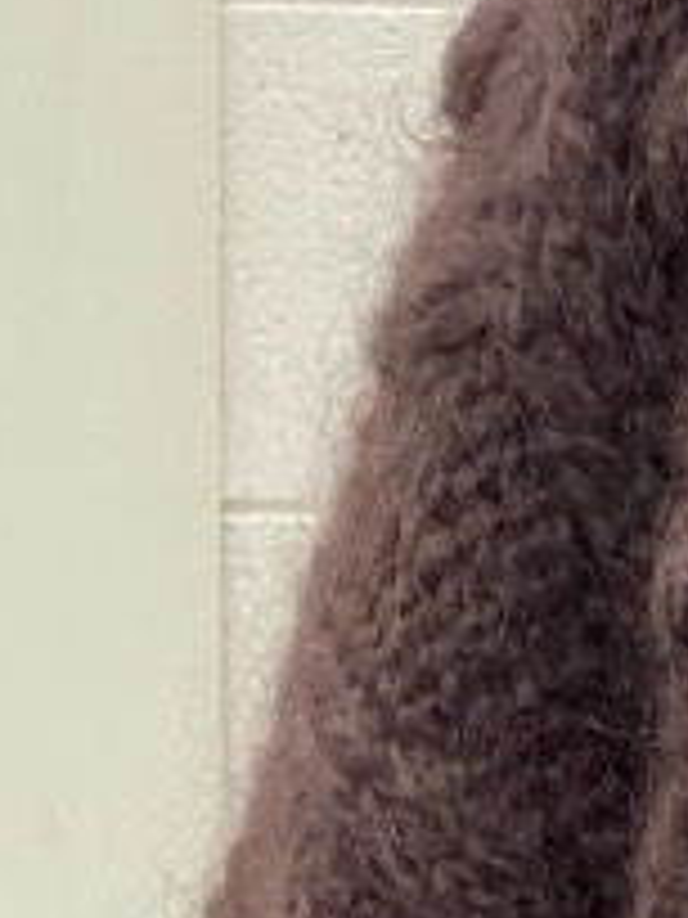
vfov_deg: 5.9
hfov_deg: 4.4
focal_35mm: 326
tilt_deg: -6.0
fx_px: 8639
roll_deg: -2.1
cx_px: 1920
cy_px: 1980
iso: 64
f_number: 2
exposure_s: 1/121
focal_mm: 6
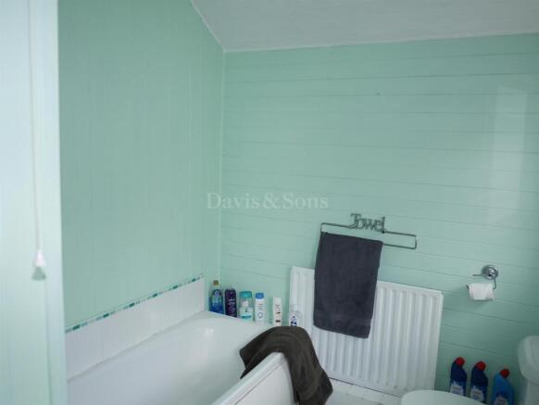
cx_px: 270
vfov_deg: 49.8
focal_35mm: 28
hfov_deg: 63.4
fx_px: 436
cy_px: 202
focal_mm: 14
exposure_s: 1/125
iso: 200
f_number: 2.5
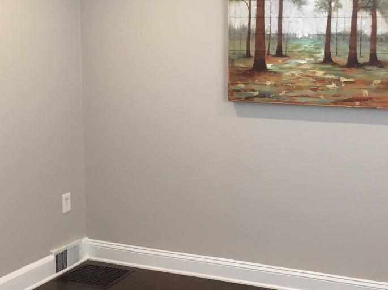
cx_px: 254
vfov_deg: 24.0
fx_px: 683
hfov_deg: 31.5
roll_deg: +0.4
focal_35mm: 61
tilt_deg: -5.3
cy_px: 116
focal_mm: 4.15
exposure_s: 1/30
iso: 50
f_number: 2.2
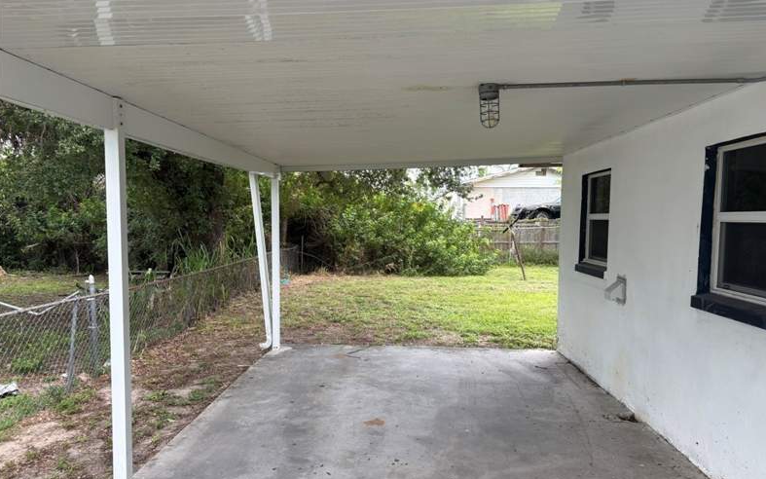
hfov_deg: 66.5
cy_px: 261
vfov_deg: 44.5
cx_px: 385
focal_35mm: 28
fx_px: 585
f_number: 1.6
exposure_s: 1/295
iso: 40
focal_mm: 5.96
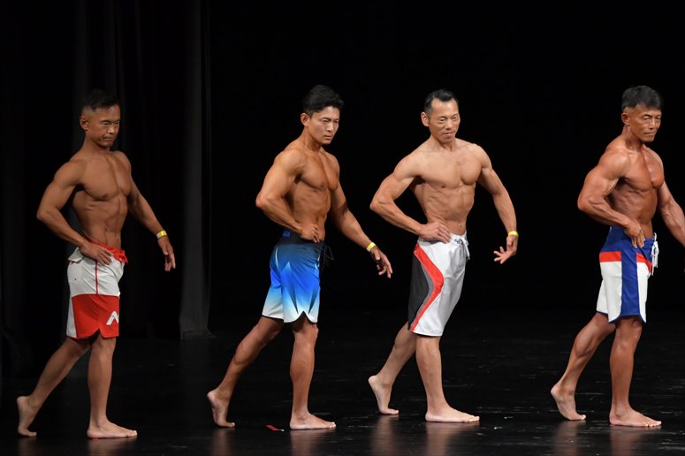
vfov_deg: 5.4
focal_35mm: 255
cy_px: 228
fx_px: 4850
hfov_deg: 8.1
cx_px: 342
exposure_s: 1/400
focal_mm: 170
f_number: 5.6
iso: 3200
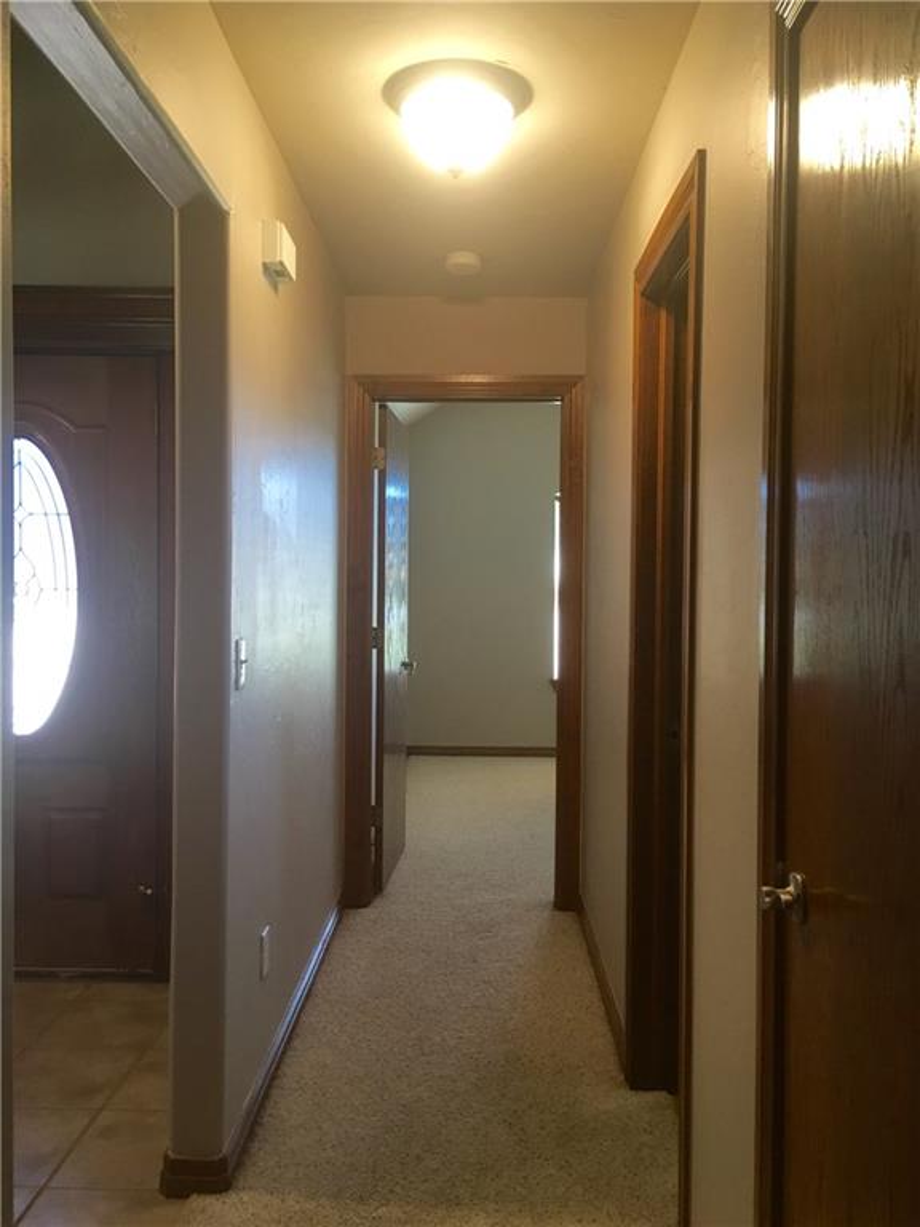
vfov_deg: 61.7
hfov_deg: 48.2
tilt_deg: -2.6
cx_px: 460
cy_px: 614
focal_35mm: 29
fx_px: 1028
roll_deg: -0.9
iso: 100
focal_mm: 4.15
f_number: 2.2
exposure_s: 1/30
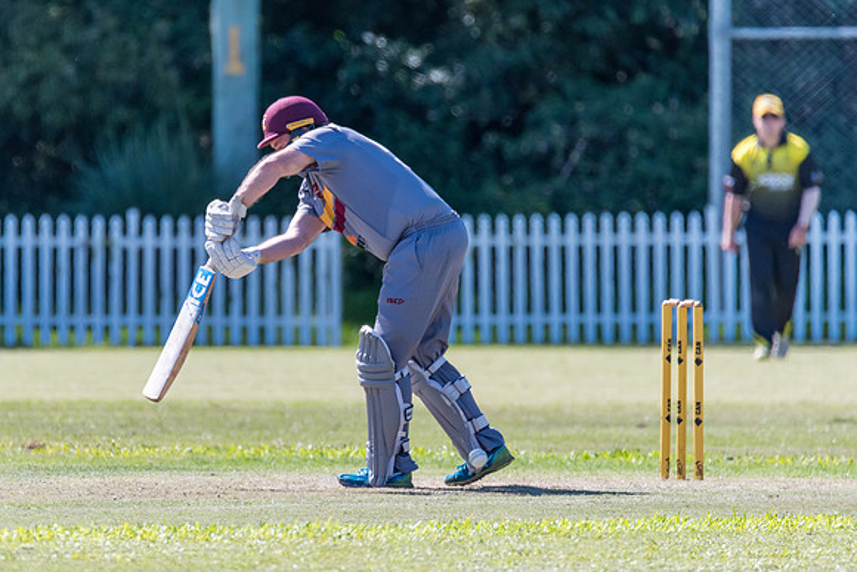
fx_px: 18934
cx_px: 314
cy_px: 283
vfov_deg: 1.7
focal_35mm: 795
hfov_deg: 2.6
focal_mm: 600
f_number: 6.3
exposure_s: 1/2000
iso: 1100
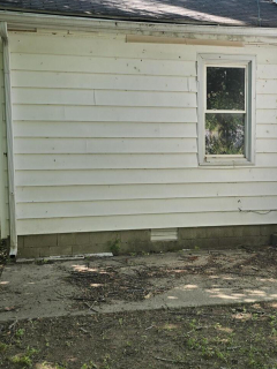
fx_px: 512
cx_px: 195
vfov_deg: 39.6
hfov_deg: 29.9
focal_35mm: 48
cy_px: 197
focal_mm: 6.3
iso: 16
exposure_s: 1/180
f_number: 1.7
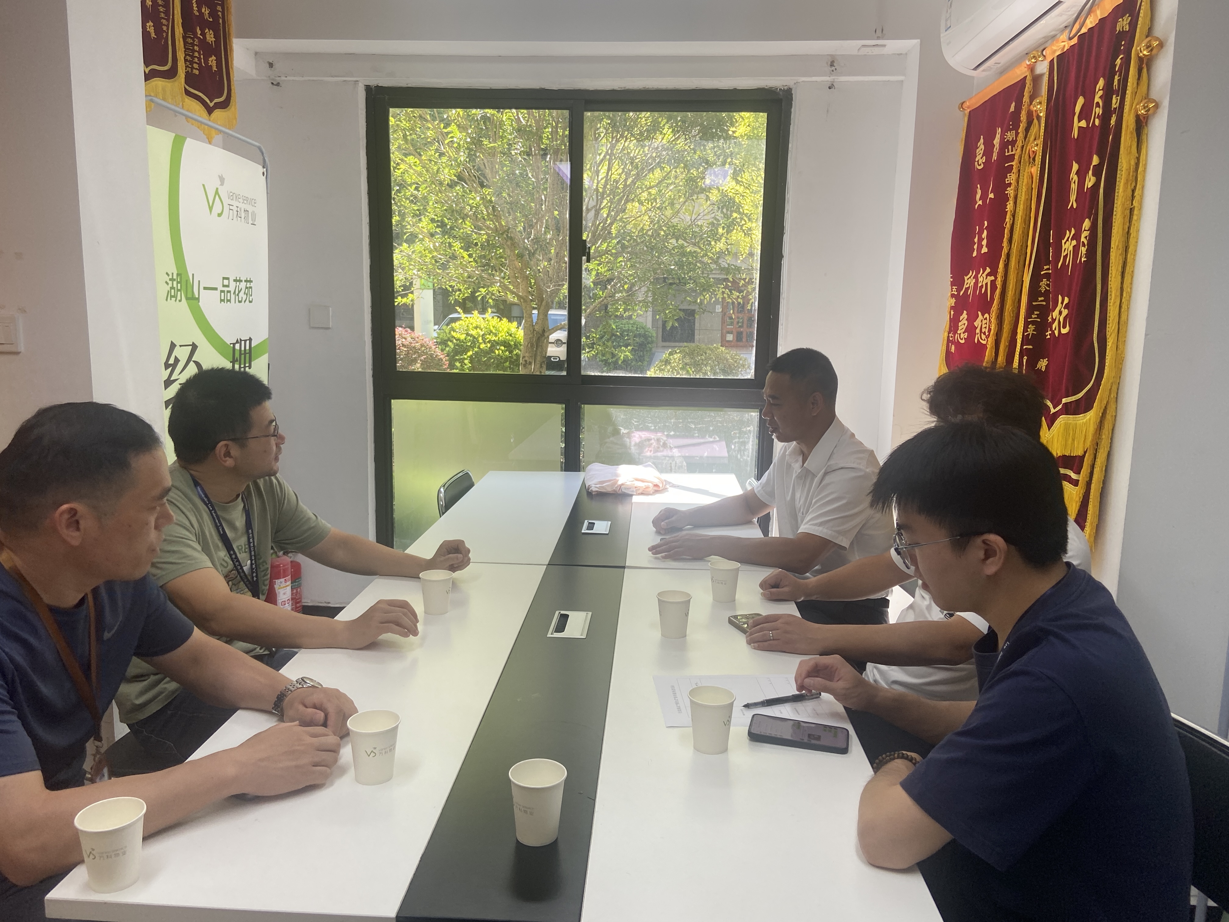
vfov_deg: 53.1
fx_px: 923
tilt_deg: -10.6
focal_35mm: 26
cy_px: 461
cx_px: 614
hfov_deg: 67.3
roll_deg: -0.7
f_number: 1.8
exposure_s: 1/121
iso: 64
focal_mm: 4.25
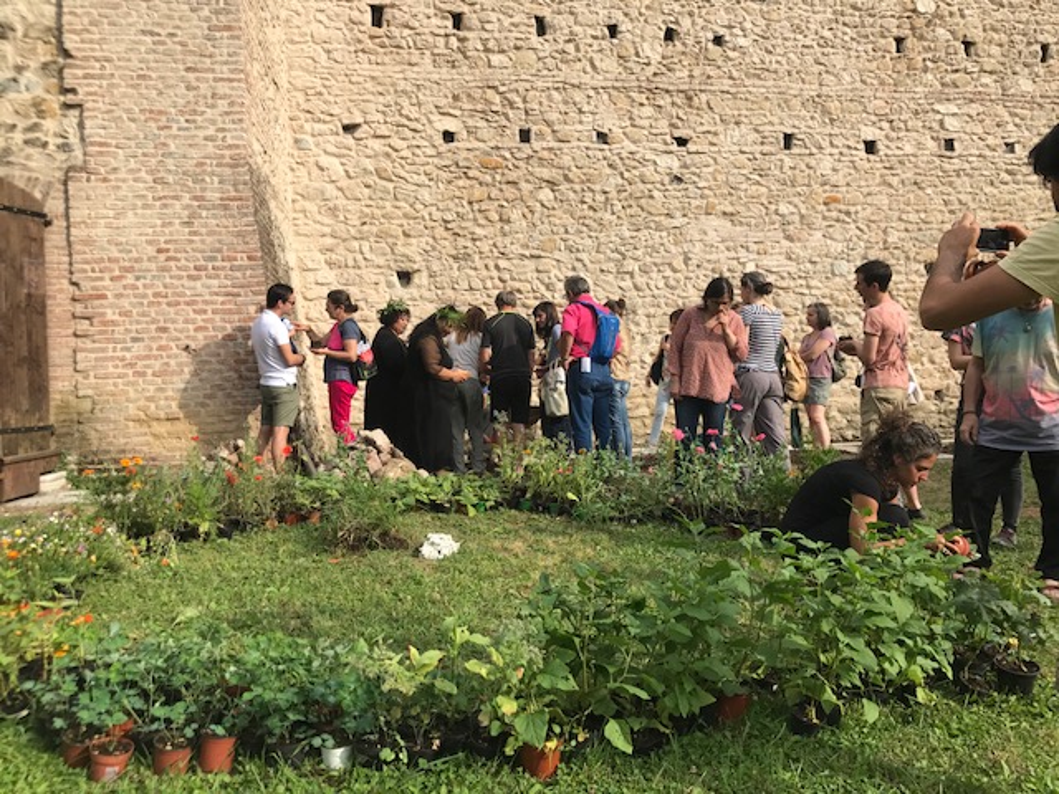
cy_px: 397
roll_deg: +1.1
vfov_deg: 49.7
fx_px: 857
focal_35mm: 28
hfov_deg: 63.4
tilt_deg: +1.0
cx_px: 530
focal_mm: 3.99
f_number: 1.8
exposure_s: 1/1227
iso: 20
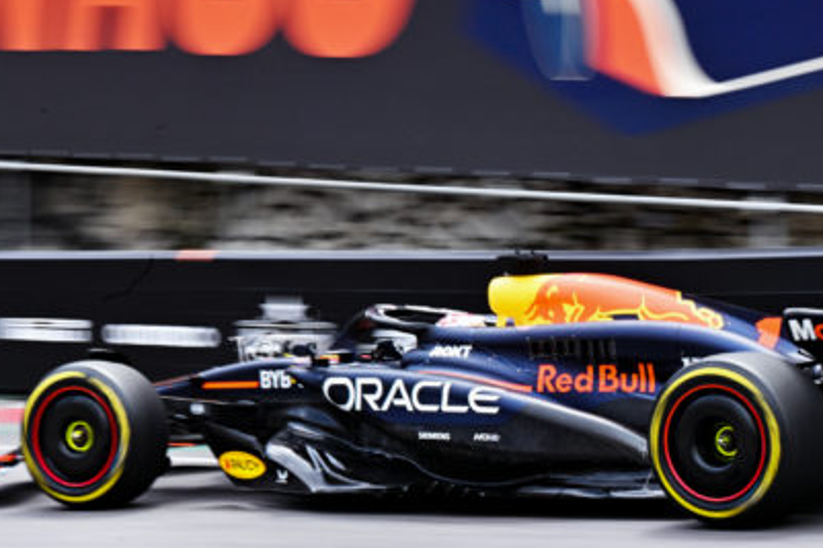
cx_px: 351
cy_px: 111
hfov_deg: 15.6
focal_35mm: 131
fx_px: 2993
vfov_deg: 10.4
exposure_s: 1/80
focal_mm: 70
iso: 500
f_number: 22
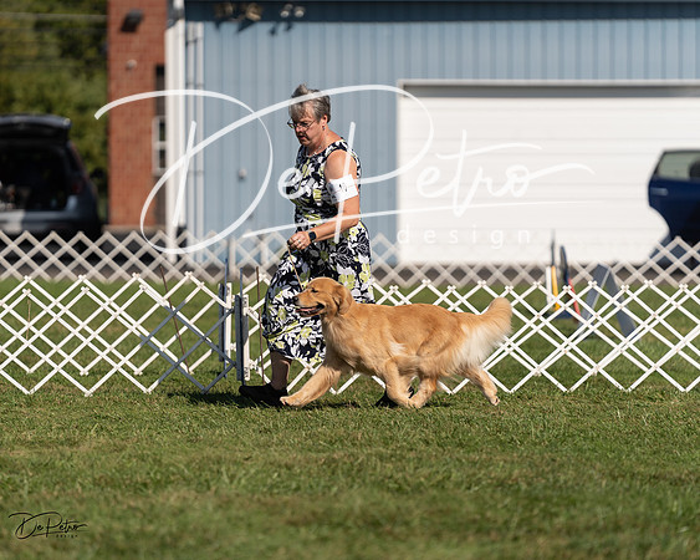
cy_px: 280
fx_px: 4665
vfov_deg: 6.9
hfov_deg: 8.6
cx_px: 350
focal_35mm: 225
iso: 100
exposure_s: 1/2500
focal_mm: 200
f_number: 3.2
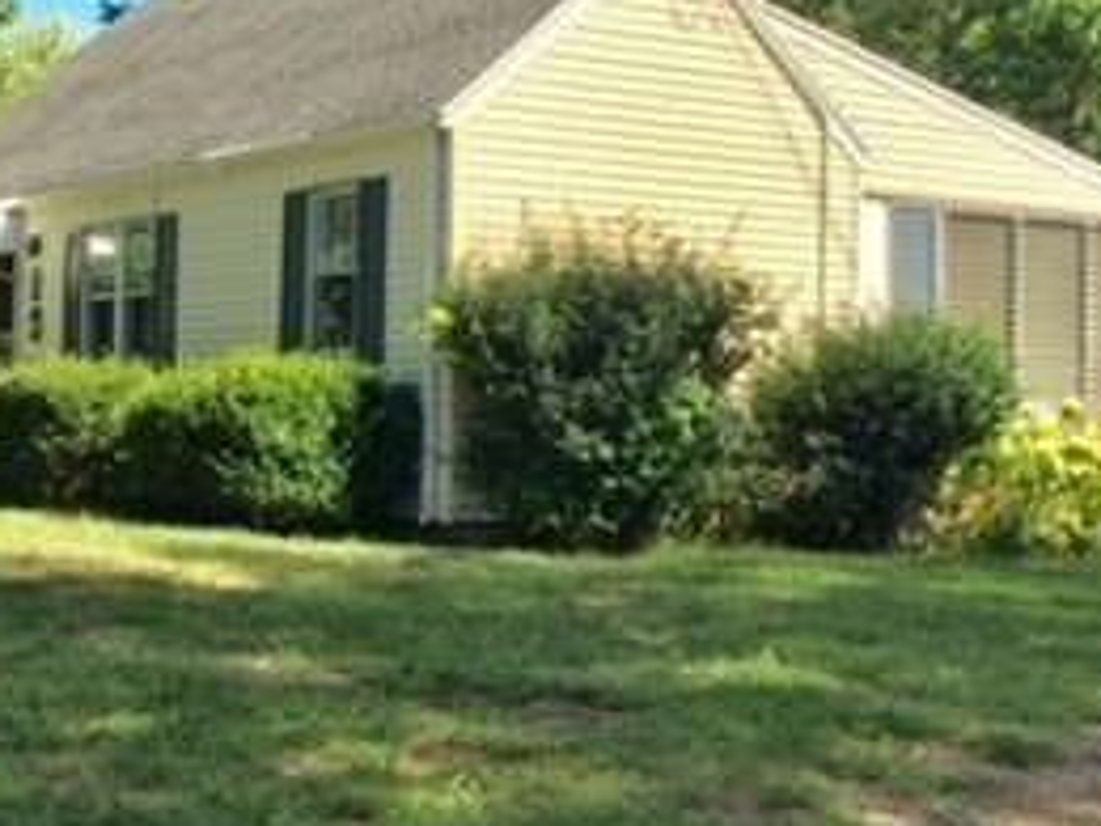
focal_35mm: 67
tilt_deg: +0.5
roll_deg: -1.3
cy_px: 373
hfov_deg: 28.5
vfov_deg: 21.9
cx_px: 267
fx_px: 2131
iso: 32
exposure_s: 1/1014
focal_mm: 4.15
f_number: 2.2
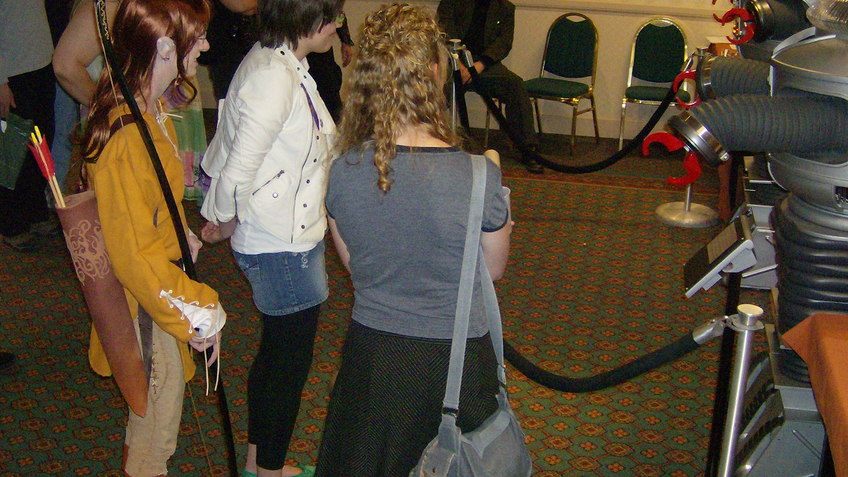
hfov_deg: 40.6
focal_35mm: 51
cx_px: 416
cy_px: 198
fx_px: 1147
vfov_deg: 23.5
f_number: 2.8
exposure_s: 1/60
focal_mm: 6
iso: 200
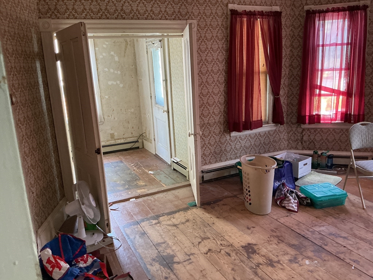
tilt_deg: -12.6
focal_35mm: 29
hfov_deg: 61.7
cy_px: 140
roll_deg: +2.9
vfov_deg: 48.2
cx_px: 186
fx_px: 312
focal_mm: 3
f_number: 1.8
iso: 200
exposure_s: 1/60
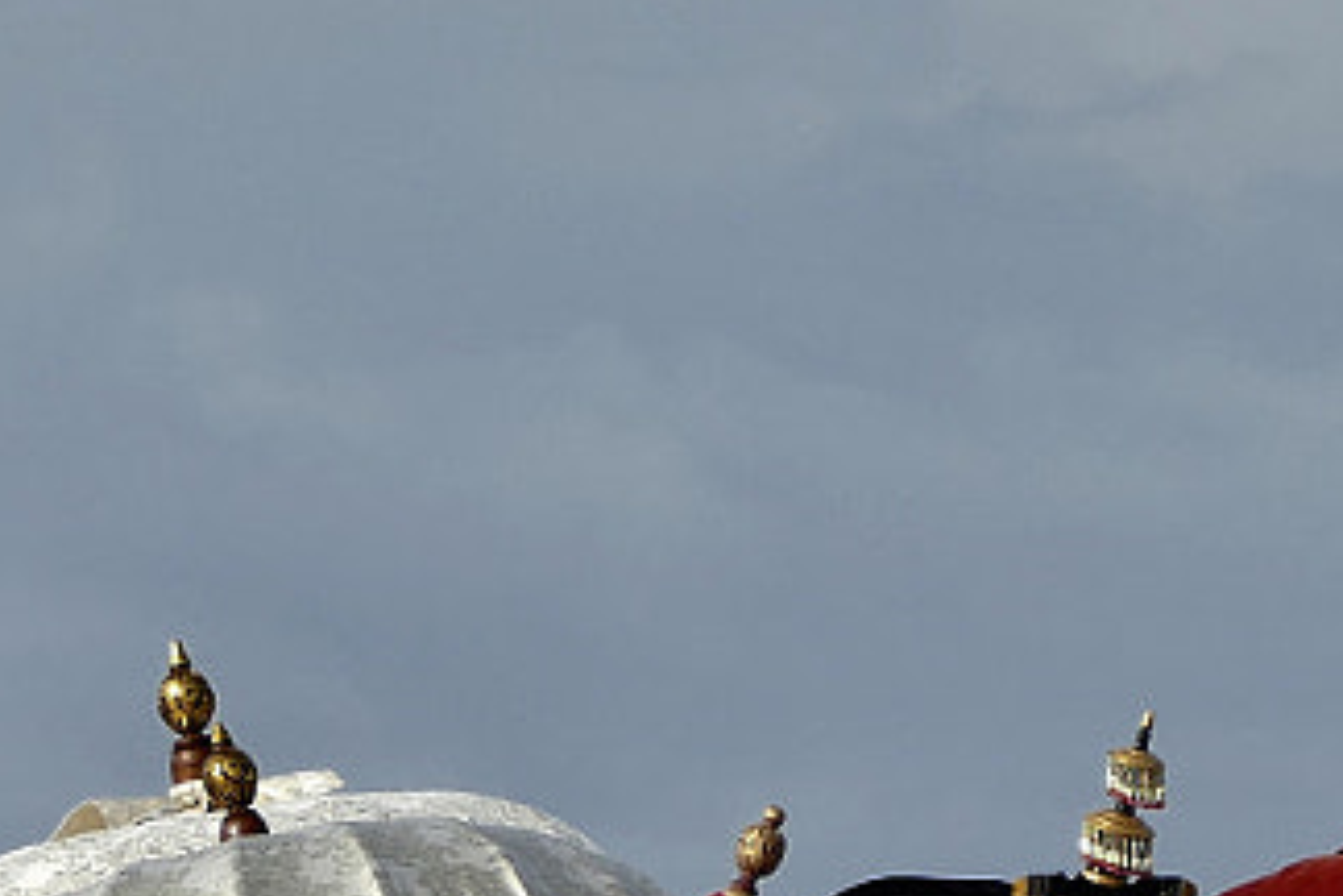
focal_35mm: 863
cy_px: 1506
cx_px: -502
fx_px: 32192
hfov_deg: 2.4
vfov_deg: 1.6
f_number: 4
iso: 125
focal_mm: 63.88
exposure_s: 1/1300
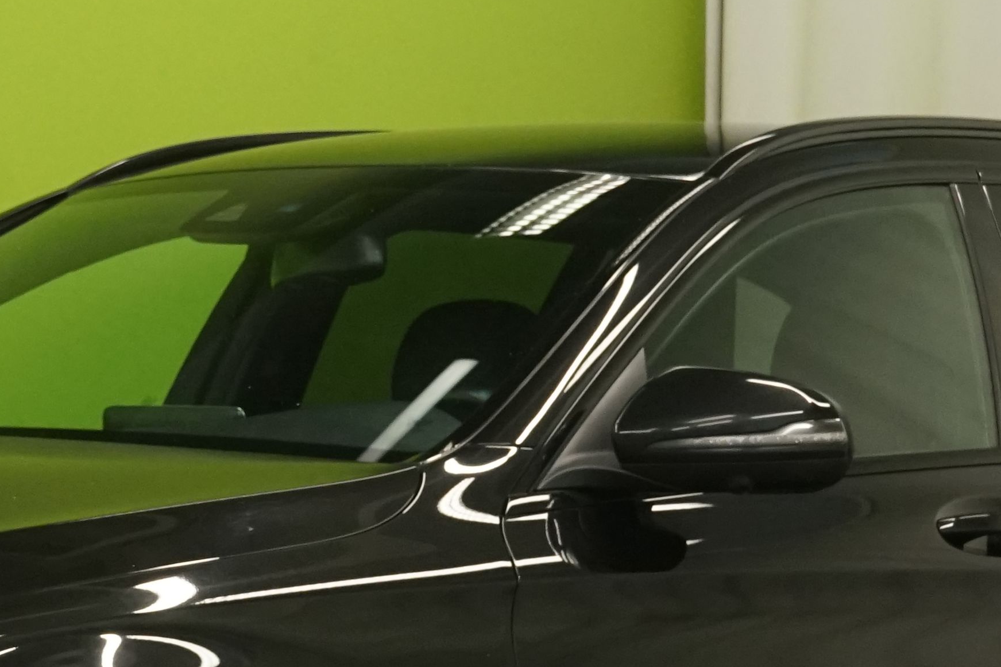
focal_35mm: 210
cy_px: 479
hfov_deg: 9.8
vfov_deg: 6.5
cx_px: 304
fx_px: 5839
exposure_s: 1/25
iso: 2000
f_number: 9
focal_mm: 61
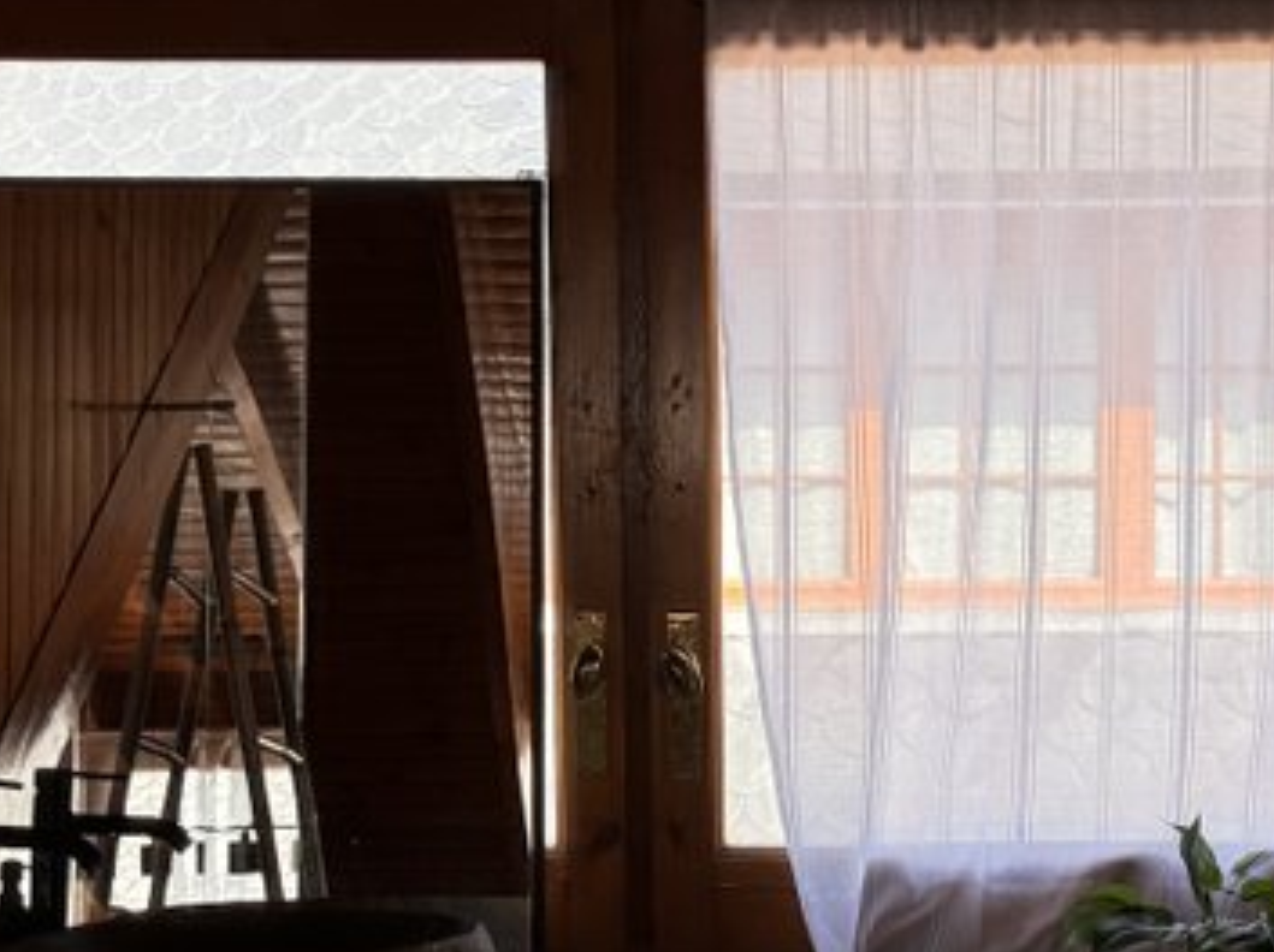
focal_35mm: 98
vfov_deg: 15.0
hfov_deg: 20.0
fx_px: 3603
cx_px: 895
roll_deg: +1.2
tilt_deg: -4.7
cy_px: 664
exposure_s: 1/430
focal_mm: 6.76
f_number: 1.78
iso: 64
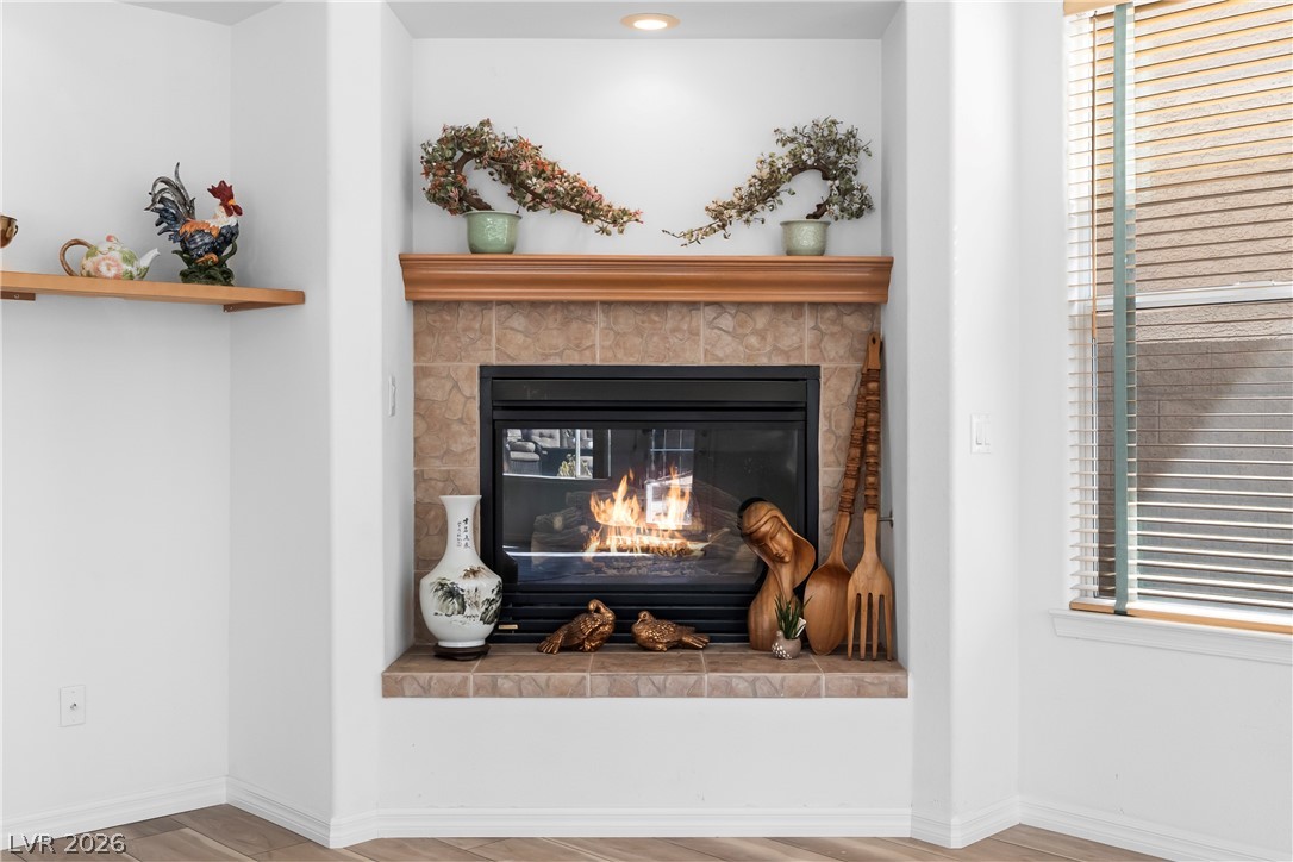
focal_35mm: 37
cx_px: 646
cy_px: 431
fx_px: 1329
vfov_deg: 35.9
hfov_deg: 51.9
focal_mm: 25
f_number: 8
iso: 400
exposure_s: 1/20
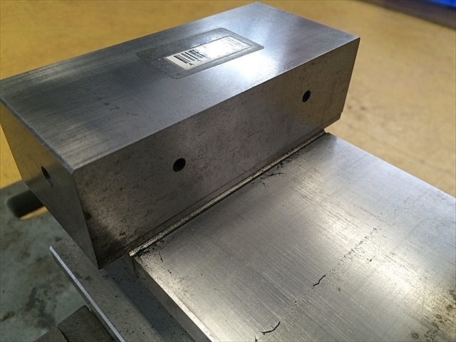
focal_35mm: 29
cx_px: 228
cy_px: 171
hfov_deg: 61.7
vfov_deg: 48.2
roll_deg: -2.3
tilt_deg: -40.0
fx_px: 382
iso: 64
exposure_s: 1/30
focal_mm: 4.15
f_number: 2.2
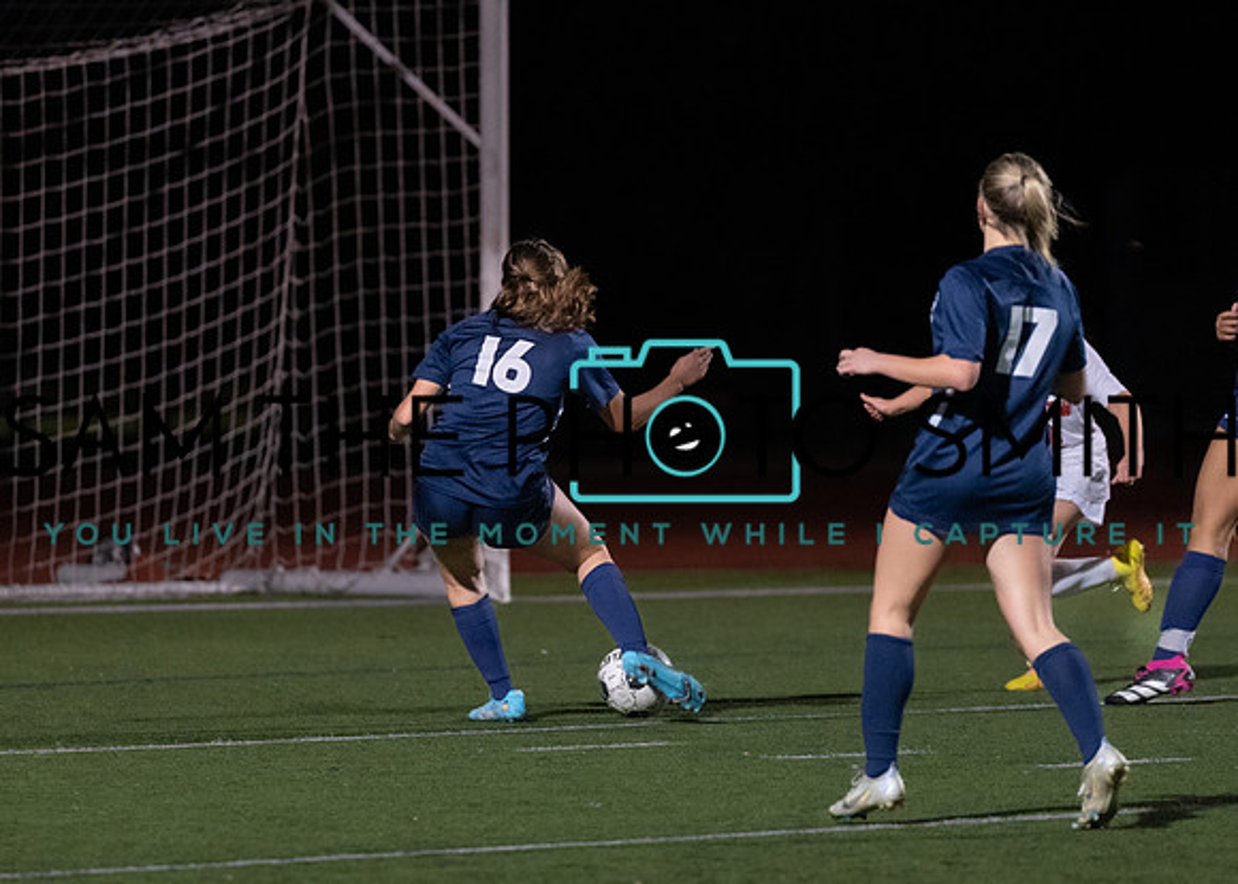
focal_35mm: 346
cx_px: 616
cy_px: 385
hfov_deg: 5.8
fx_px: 12166
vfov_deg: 4.2
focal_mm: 200
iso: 5000
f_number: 2.8
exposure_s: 1/1000
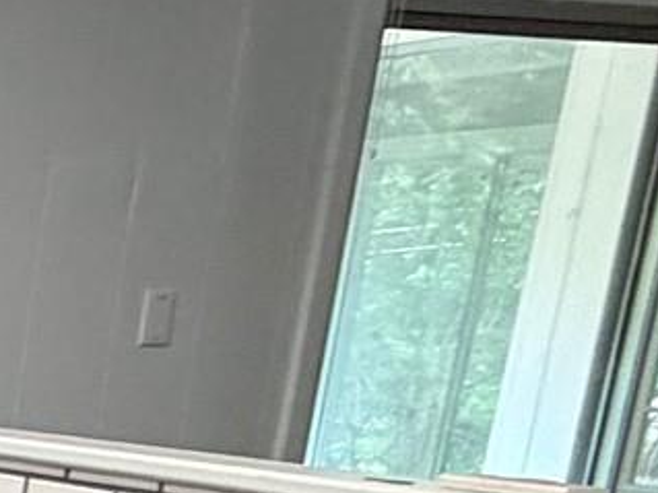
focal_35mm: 90
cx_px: -897
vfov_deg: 15.3
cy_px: 703
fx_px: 1710
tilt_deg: -13.9
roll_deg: -0.9
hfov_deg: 14.6
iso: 320
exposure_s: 1/60
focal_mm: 2.22
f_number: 2.2
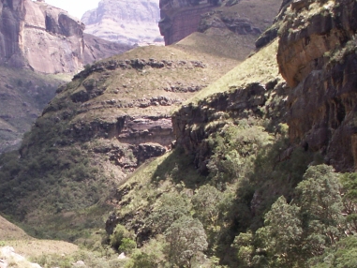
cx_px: 75
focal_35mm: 94
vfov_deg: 15.6
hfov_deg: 20.6
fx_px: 970
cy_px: 238
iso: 50
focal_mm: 5.86
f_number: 5
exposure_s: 1/100
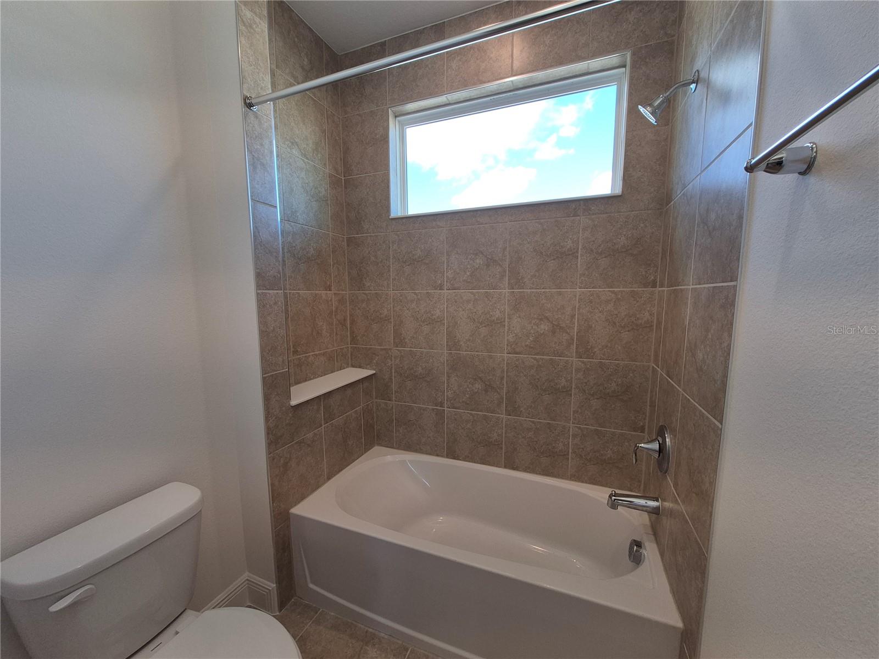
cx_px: 440
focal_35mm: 13
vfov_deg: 89.9
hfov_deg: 106.2
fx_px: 330
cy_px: 330
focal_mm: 1.74
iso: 50
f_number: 2.2
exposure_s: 1/139
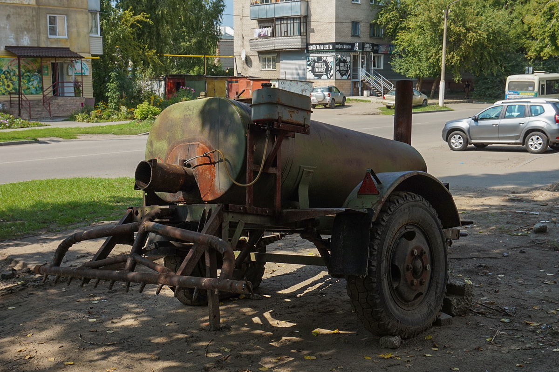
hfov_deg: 49.6
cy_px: 186
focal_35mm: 39
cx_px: 280
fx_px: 606
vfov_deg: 34.2
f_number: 8
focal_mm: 26
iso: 250
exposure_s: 1/500
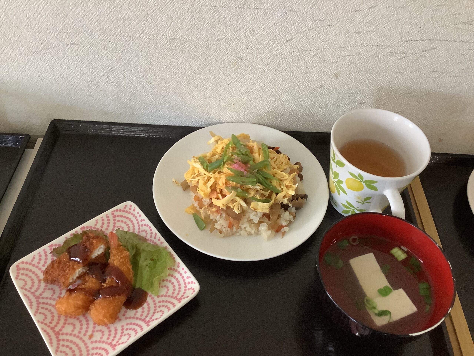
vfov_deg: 45.4
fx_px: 424
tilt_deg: -51.0
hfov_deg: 58.4
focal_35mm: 31
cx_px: 237
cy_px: 178
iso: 320
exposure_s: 1/60
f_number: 2.4
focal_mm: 3.3
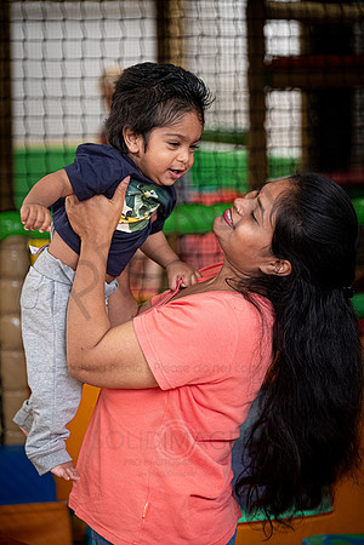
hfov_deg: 9.7
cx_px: 182
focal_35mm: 142
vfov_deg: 14.4
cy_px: 272
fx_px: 2153
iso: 1600
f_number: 3.2
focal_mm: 94.5
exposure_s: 1/125
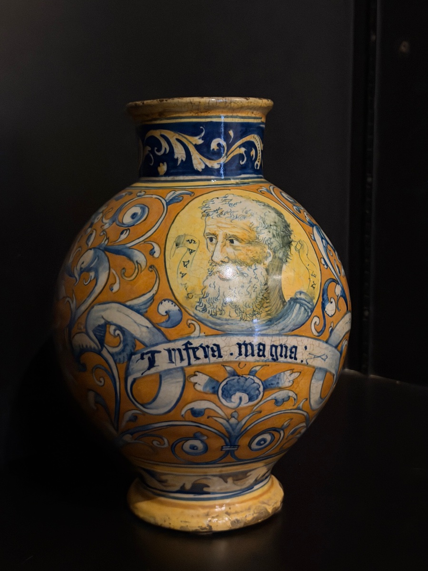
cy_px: 286
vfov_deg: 39.7
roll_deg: +0.5
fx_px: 791
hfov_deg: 30.3
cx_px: 214
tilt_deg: -8.8
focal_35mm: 48
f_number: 1.78
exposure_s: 1/25
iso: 640
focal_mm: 6.76
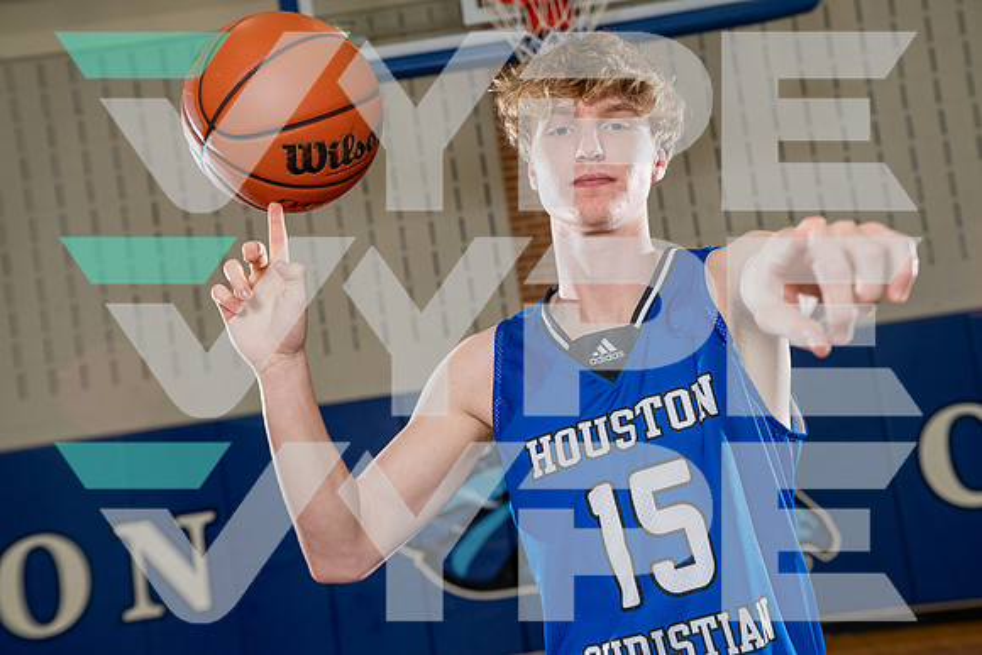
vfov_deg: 26.5
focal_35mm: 51
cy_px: 328
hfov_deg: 38.9
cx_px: 491
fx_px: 1391
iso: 640
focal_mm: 51
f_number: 4.5
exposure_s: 1/200
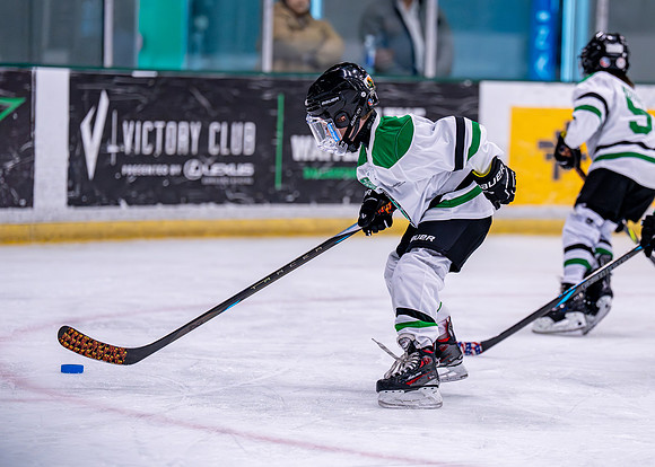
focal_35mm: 187
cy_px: 262
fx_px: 3485
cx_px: 413
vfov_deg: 7.7
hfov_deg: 10.7
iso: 2500
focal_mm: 141
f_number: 2.8
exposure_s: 1/1250
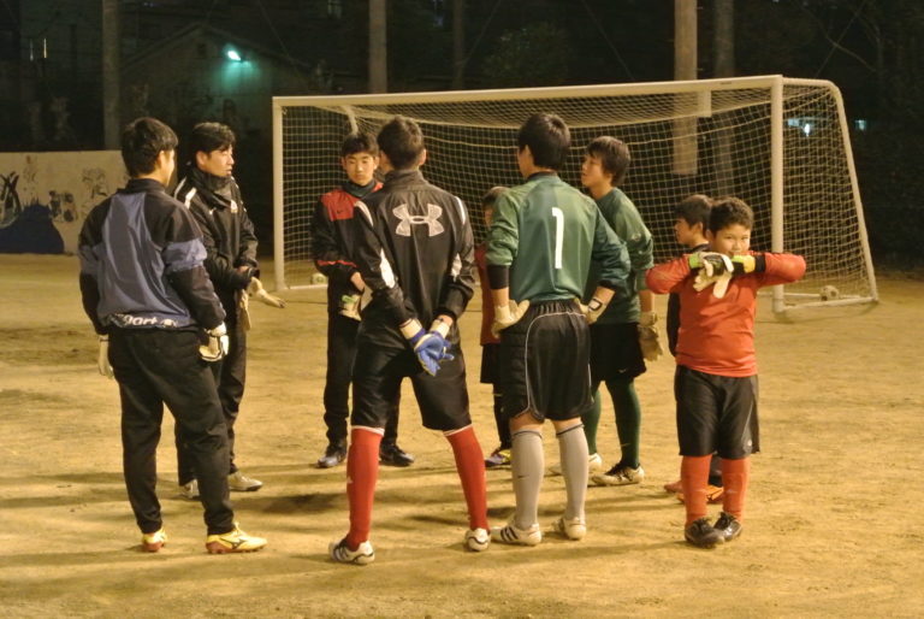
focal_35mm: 81
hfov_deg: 25.0
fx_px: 2081
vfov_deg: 16.9
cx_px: 462
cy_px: 310
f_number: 5.6
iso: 3200
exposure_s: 1/80
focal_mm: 30
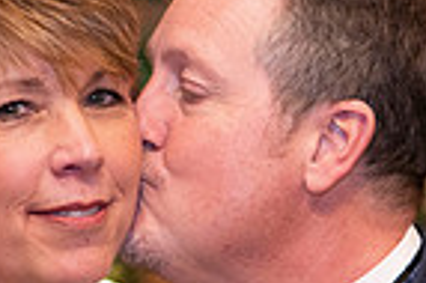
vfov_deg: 4.0
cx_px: 298
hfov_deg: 6.0
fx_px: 4078
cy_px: 410
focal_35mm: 345
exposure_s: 1/200
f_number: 2.2
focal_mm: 85
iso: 1000
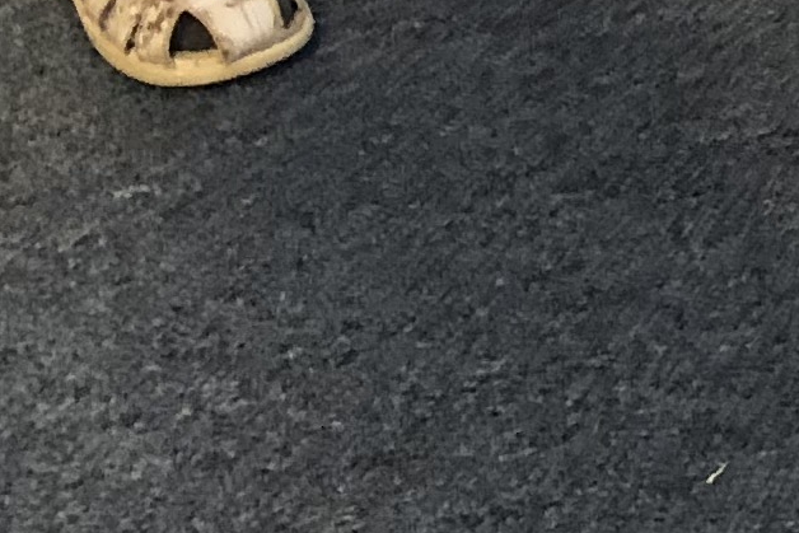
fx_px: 4151
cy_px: -1205
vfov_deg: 6.5
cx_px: 1453
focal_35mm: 187
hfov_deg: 10.3
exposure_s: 1/15
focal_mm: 4
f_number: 1.8
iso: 50
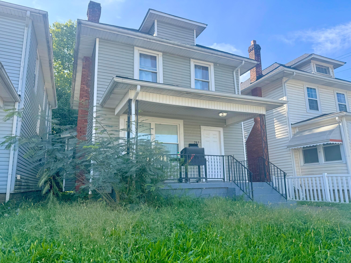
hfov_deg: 71.6
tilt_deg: +11.2
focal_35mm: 24
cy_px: 132
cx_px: 176
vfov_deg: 56.8
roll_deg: +1.5
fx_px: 243
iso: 80
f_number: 1.78
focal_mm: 6.76
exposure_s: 1/1059
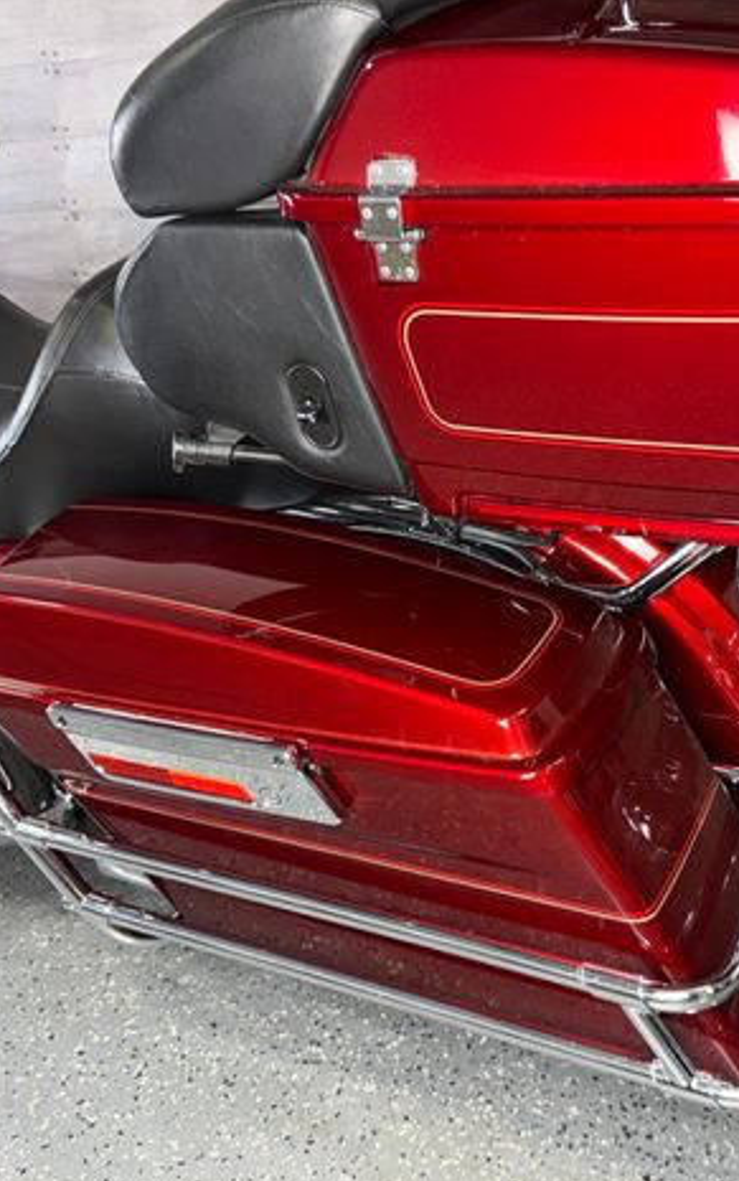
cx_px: 500
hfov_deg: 35.9
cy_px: 587
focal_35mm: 35
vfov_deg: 55.3
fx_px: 1127
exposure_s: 1/15
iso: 50
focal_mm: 6.76
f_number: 1.78
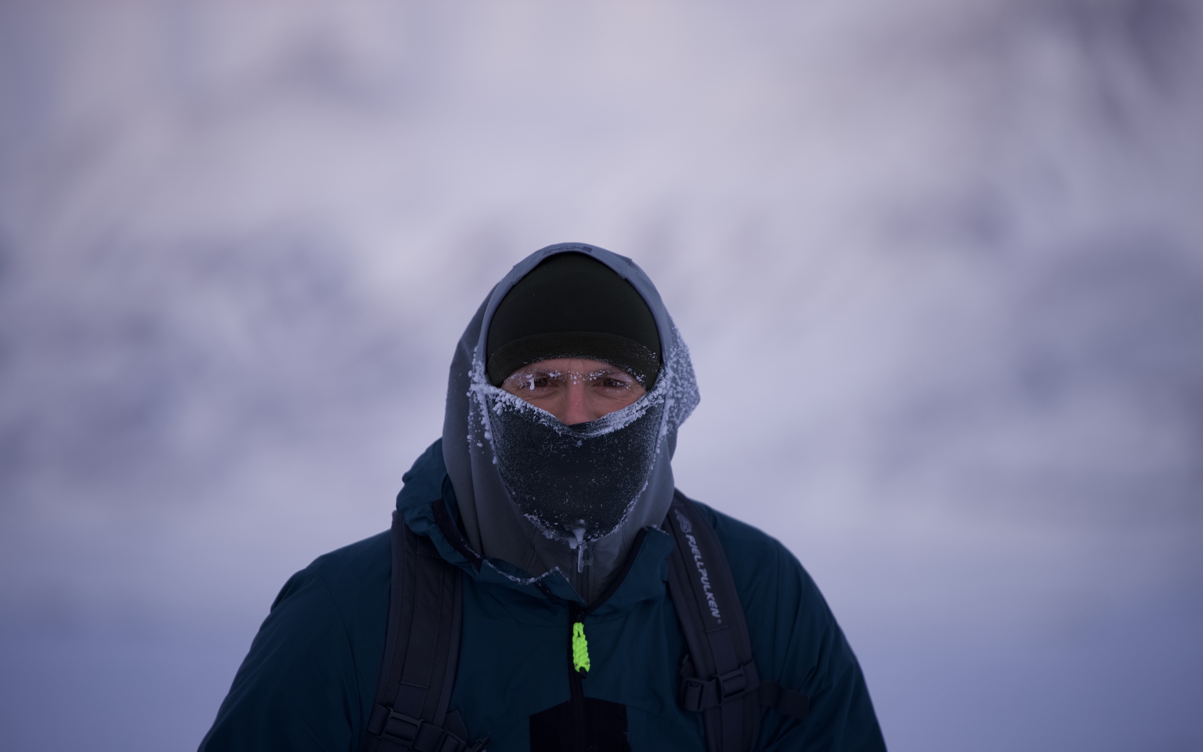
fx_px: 6622
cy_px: 354
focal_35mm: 202
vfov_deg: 6.5
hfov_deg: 10.4
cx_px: 602
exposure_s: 1/250
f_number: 2.8
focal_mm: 198
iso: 500
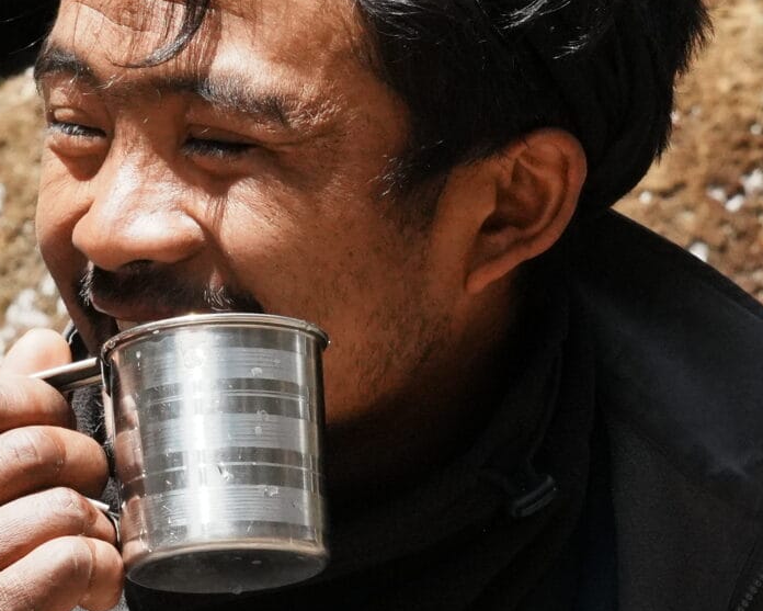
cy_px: 417
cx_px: 298
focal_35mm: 214
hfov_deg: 9.0
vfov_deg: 7.2
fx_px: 4841
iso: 2000
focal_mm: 41.4
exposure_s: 1/2500
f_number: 9
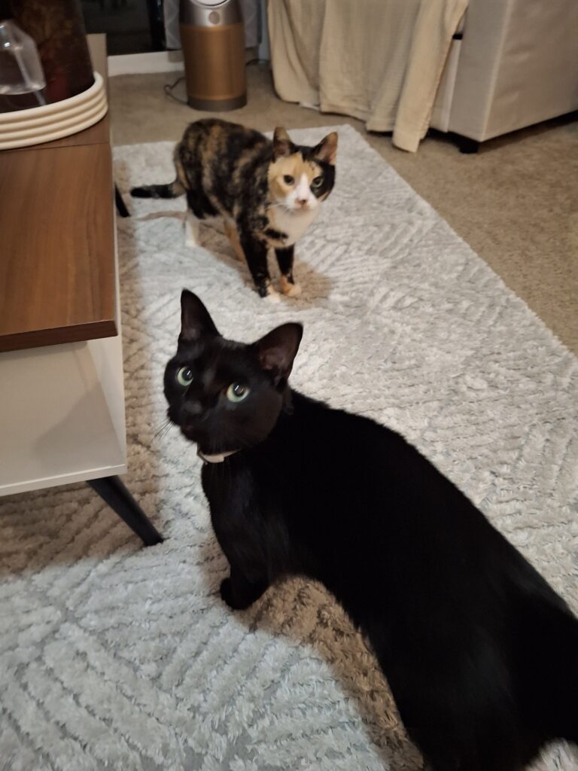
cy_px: 386
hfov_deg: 54.9
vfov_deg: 69.4
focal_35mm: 25
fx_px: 557
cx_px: 289
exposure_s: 1/20
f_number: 1.8
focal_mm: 4.69
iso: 500
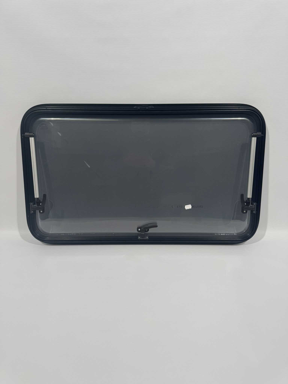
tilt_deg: -20.1
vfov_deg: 71.6
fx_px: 266
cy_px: 192
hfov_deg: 56.8
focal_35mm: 24
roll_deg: +0.3
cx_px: 144
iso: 64
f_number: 1.78
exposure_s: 1/203
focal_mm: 6.76
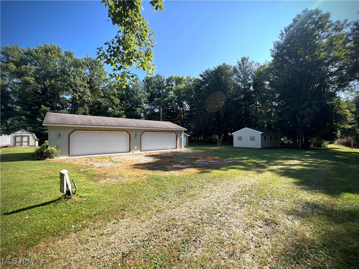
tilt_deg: +0.5
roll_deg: +0.6
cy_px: 134
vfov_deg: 89.9
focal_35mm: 13
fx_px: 135
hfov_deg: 106.2
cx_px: 180
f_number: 1.8
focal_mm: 1.57
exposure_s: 1/398
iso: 32
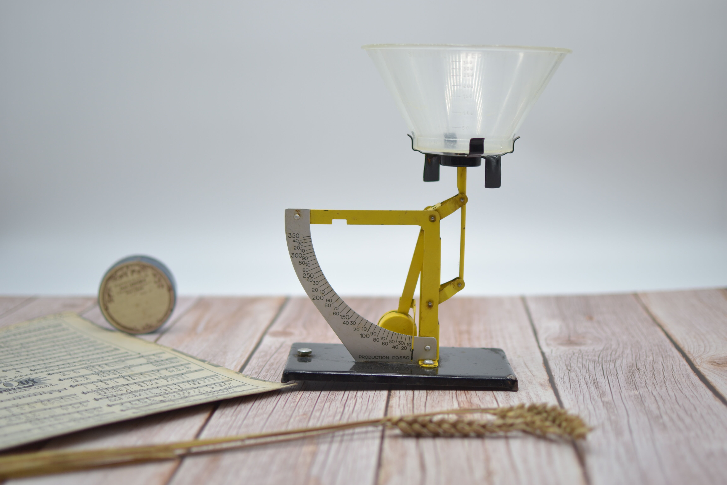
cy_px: 242
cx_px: 364
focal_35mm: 52
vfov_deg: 25.8
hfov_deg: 37.9
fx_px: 1060
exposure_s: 1/400
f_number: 1.8
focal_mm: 35
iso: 100
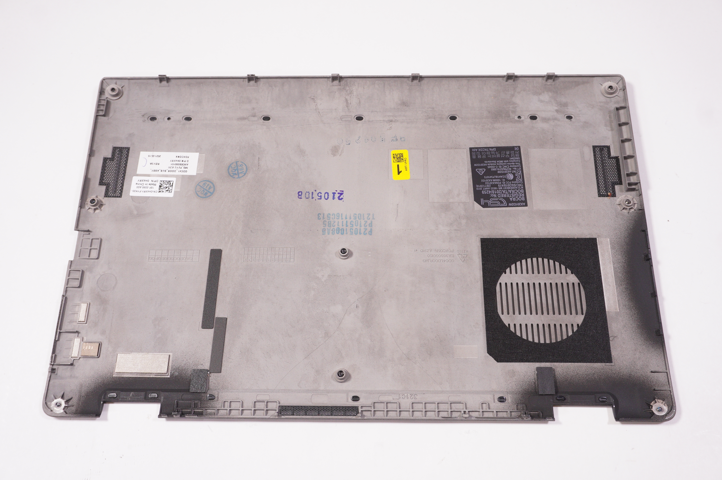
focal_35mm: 34
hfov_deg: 55.1
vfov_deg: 38.3
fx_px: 691
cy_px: 240
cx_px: 361
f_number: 6.3
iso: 640
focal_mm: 23
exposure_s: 1/160
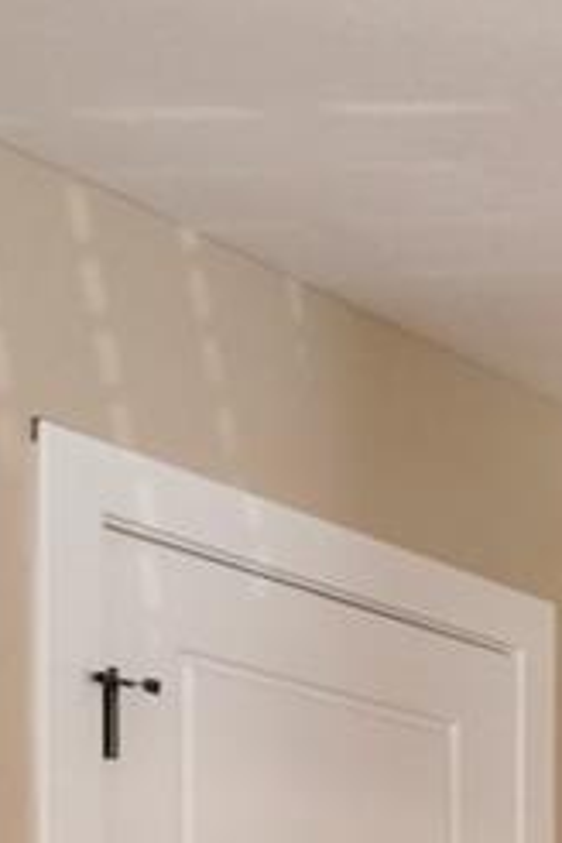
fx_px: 2927
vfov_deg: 15.2
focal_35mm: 125
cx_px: 2327
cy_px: 1244
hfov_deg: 7.4
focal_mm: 19
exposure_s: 1/50
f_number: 7.1
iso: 1250
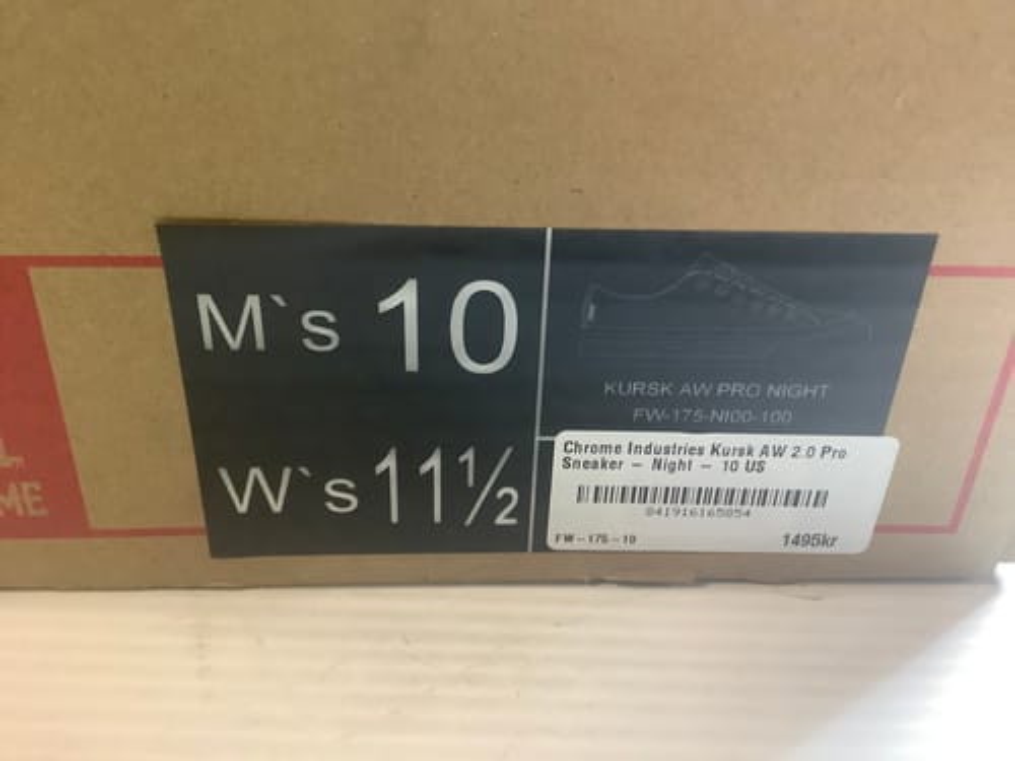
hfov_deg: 58.4
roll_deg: +0.1
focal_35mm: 31
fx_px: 909
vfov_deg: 45.4
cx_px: 508
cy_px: 380
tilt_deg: -27.5
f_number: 2.4
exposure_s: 1/33
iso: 320
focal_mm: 3.3
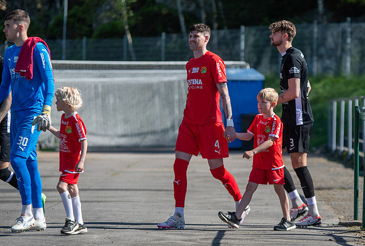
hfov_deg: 8.0
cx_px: 224
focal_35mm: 257
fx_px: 2611
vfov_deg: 5.4
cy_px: 149
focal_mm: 140
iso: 100
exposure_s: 1/1250
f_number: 2.8
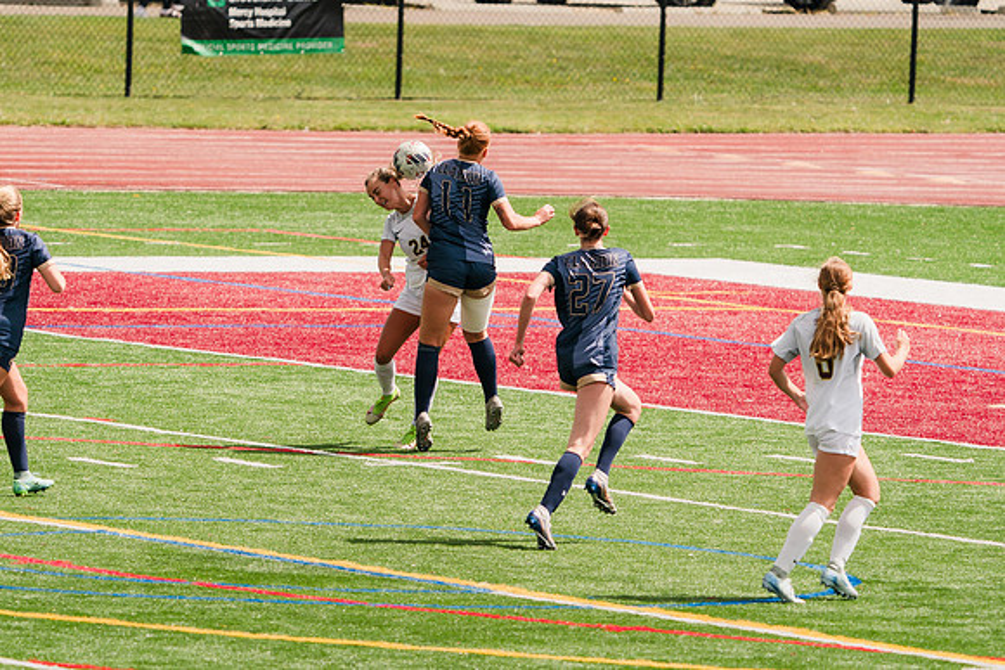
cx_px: 438
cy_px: 263
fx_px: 12284
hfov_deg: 4.7
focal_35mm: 440
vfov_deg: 3.1
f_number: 6.3
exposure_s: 1/1600
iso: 400
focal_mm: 332
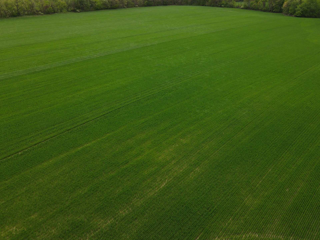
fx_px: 296
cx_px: 165
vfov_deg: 43.8
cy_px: 90
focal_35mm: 32
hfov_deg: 56.8
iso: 160
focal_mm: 4.5
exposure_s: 1/15
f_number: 2.8
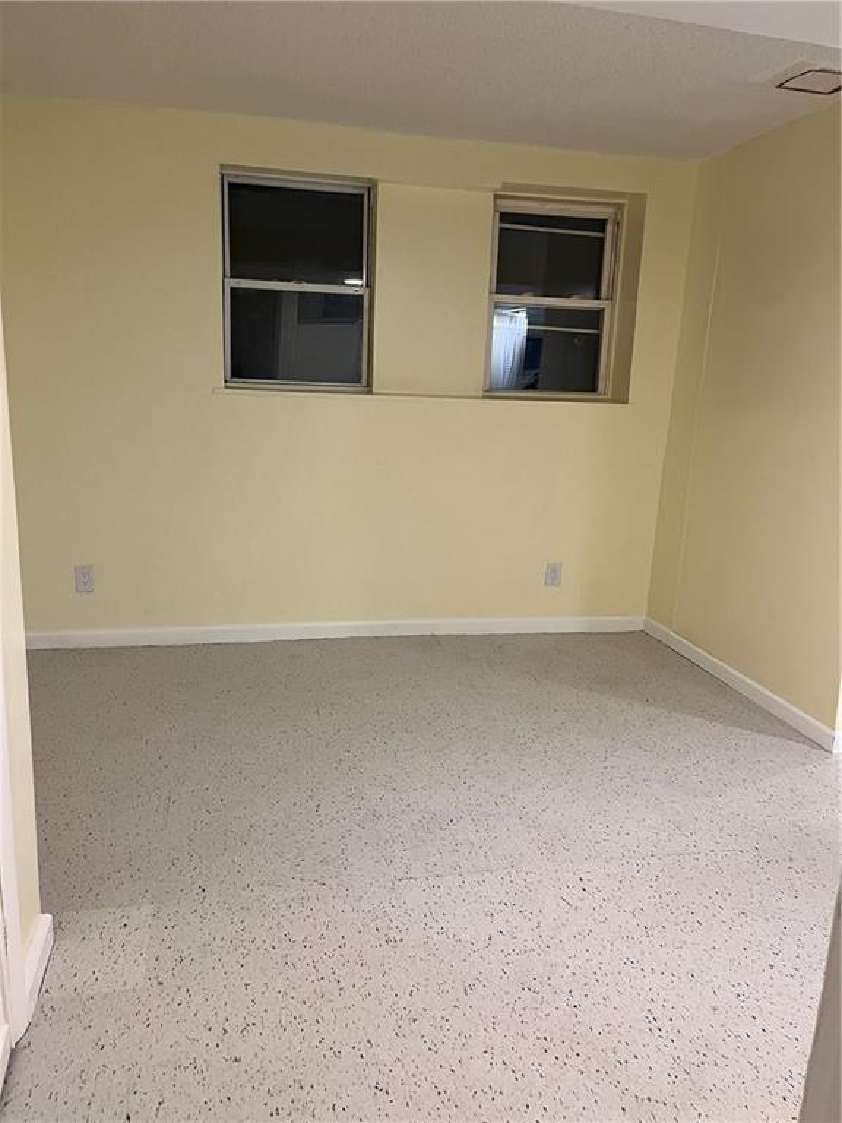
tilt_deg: -12.6
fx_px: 843
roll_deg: -2.1
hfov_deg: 53.1
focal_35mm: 26
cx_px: 421
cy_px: 562
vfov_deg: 67.3
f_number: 1.6
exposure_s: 1/60
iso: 200
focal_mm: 5.1
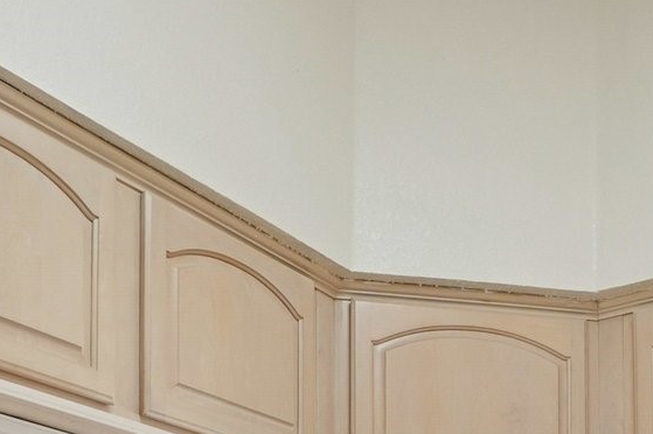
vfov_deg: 19.6
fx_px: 997
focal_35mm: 55
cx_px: 404
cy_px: 736
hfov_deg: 36.1
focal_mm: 10
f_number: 8
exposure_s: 1/15
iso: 400
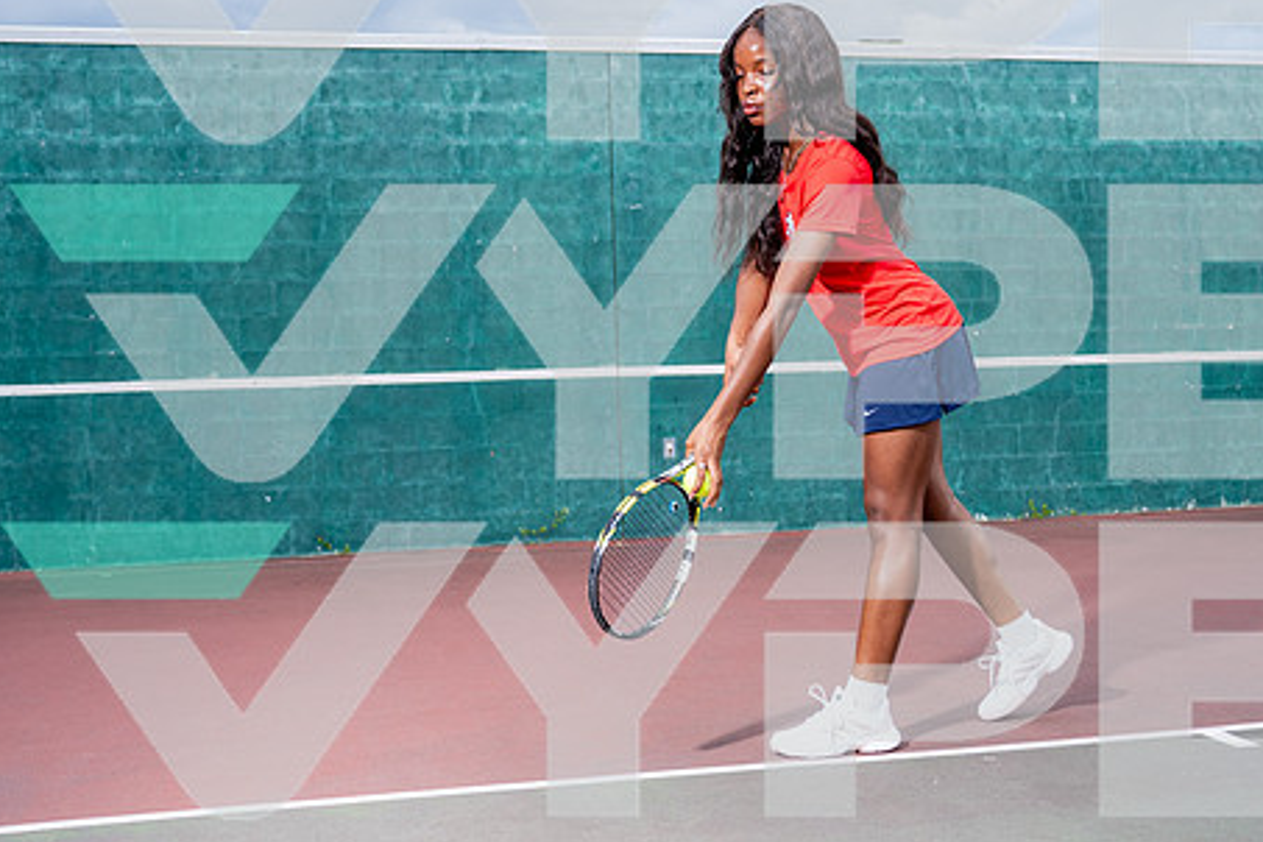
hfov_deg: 42.6
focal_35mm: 46
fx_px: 1614
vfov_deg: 29.2
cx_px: 719
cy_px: 333
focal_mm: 34
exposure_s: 1/1000
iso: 400
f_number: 4
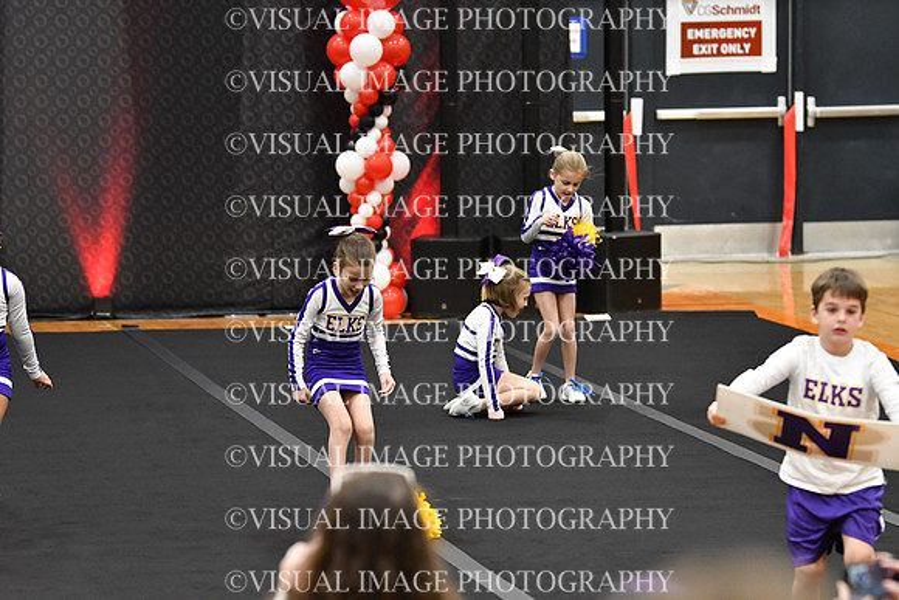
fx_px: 4196
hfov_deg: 12.2
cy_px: 300
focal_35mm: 168
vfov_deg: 8.2
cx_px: 450
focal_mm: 112
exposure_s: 1/800
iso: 5000
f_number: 2.8
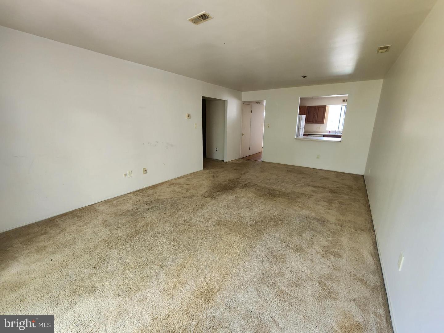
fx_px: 167
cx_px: 222
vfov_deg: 89.9
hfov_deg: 106.2
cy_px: 166
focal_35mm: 13
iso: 200
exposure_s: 1/60
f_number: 2.2
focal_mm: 2.2
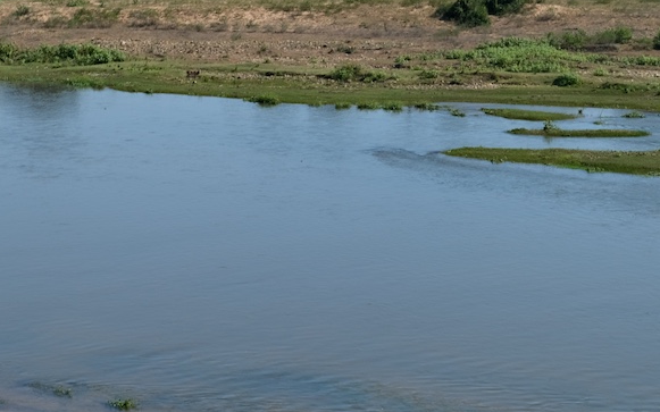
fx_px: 1781
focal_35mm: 99
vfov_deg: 13.0
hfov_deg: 21.0
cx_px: 318
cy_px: 461
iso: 160
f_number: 5.6
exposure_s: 1/600
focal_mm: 31.4
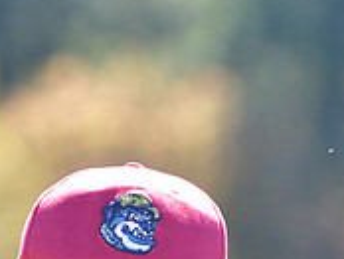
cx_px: 218
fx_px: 6444
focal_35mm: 648
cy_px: 433
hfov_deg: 3.1
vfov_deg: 2.3
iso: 400
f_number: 4.5
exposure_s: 1/800
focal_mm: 135
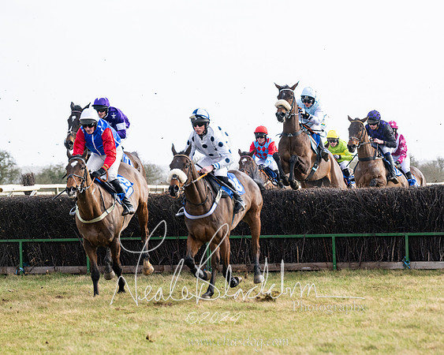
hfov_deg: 10.7
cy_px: 178
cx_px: 272
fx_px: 2370
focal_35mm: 180
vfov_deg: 8.6
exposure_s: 1/1600
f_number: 5
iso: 400
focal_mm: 155
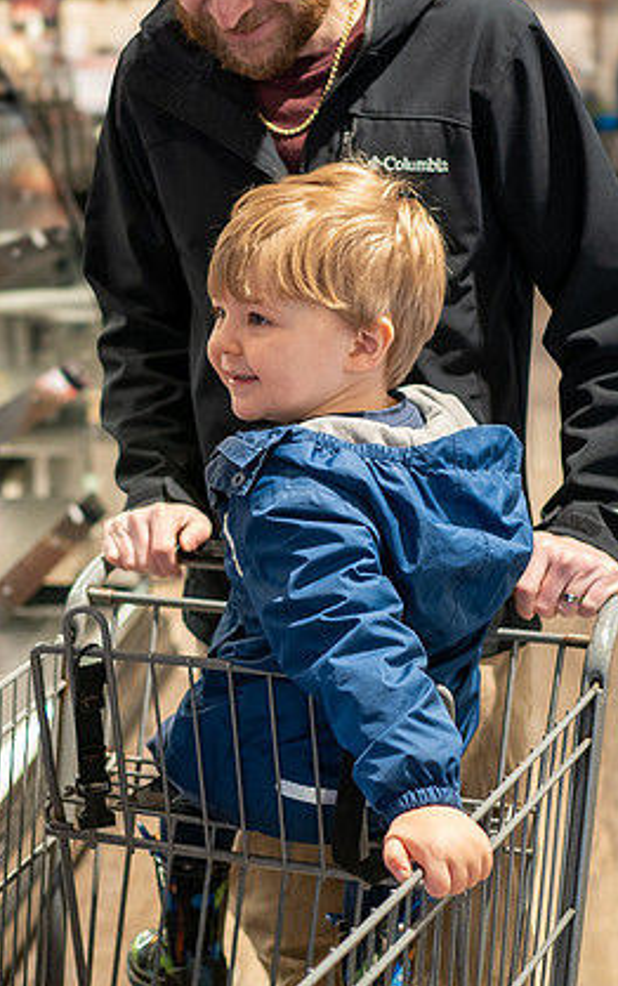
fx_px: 2044
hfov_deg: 17.2
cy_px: 462
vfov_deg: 27.1
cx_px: 221
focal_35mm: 76
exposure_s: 1/100
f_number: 1.8
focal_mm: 25
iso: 500
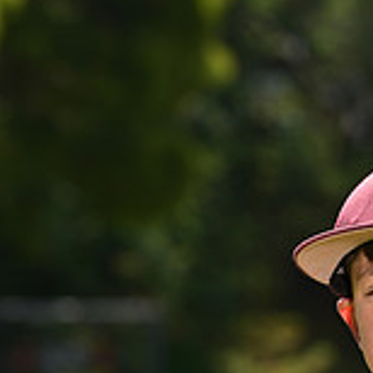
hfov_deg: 4.0
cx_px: 437
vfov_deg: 4.0
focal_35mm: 433
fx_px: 5279
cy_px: 530
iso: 80
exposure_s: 1/200
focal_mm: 135
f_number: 5.6
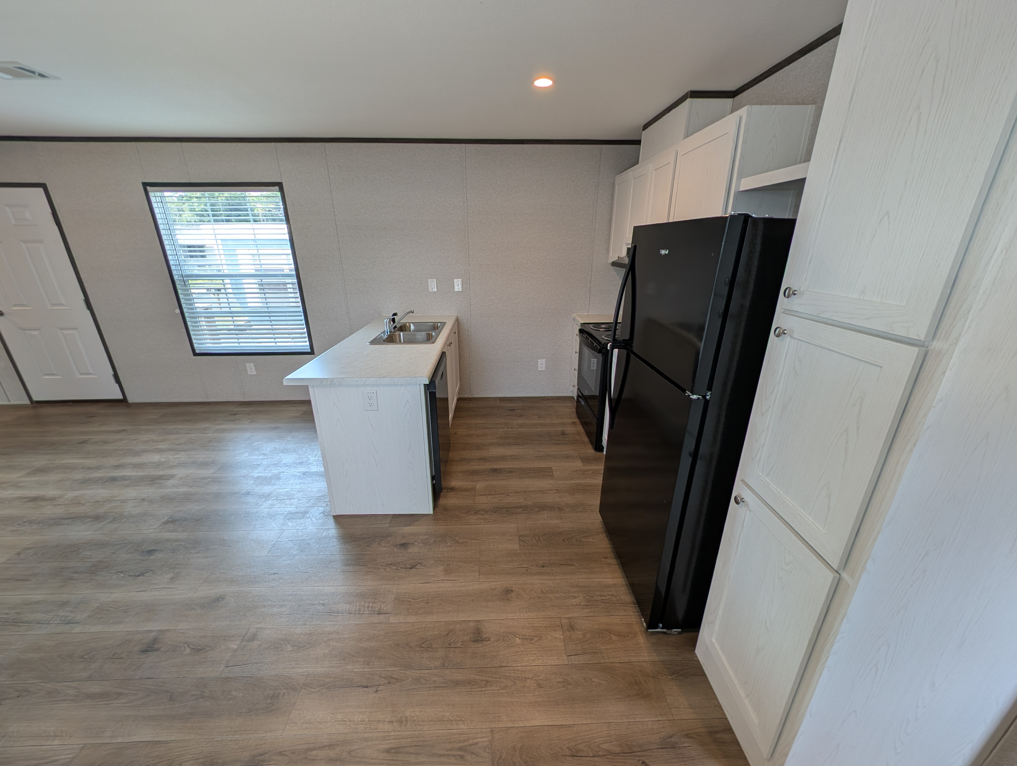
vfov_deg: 94.6
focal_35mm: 12
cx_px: 508
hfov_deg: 110.5
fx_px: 353
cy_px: 383
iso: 53
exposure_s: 1/120
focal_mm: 2.23
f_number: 1.95
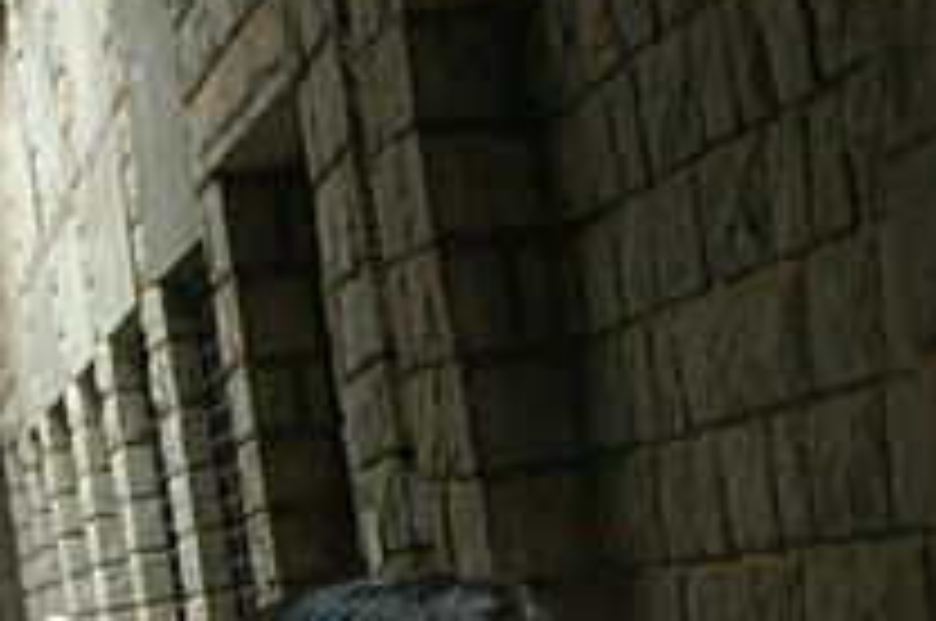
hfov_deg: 16.3
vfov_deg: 10.7
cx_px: 346
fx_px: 3257
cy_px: 713
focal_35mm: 125
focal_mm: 17
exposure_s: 1/25
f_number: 5
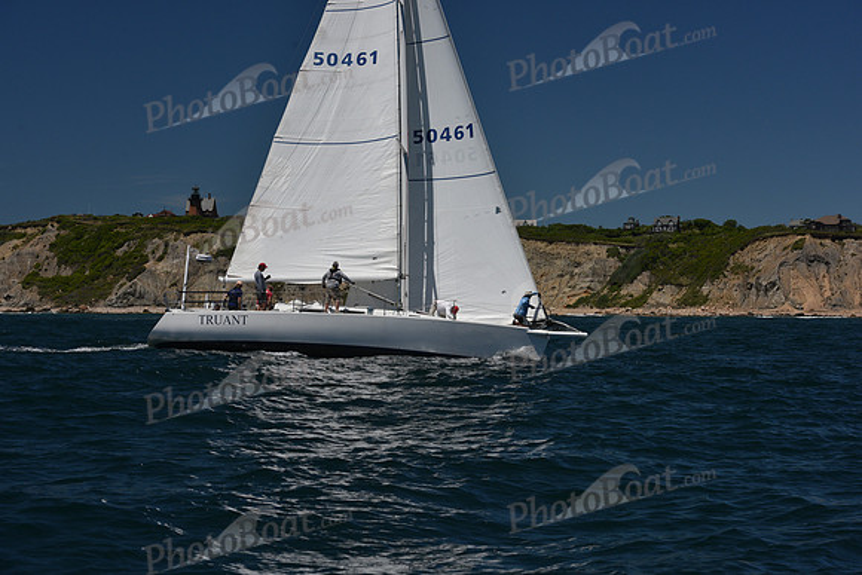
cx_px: 431
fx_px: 1676
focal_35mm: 70
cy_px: 288
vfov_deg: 19.5
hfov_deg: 28.8
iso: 250
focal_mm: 70
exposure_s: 1/800
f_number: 9
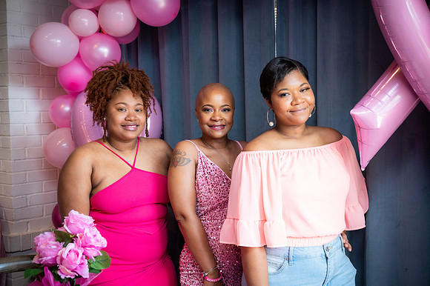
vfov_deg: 29.8
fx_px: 537
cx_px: 215
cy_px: 143
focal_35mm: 45
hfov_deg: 43.6
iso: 1600
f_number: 4.5
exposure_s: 1/200
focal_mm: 45
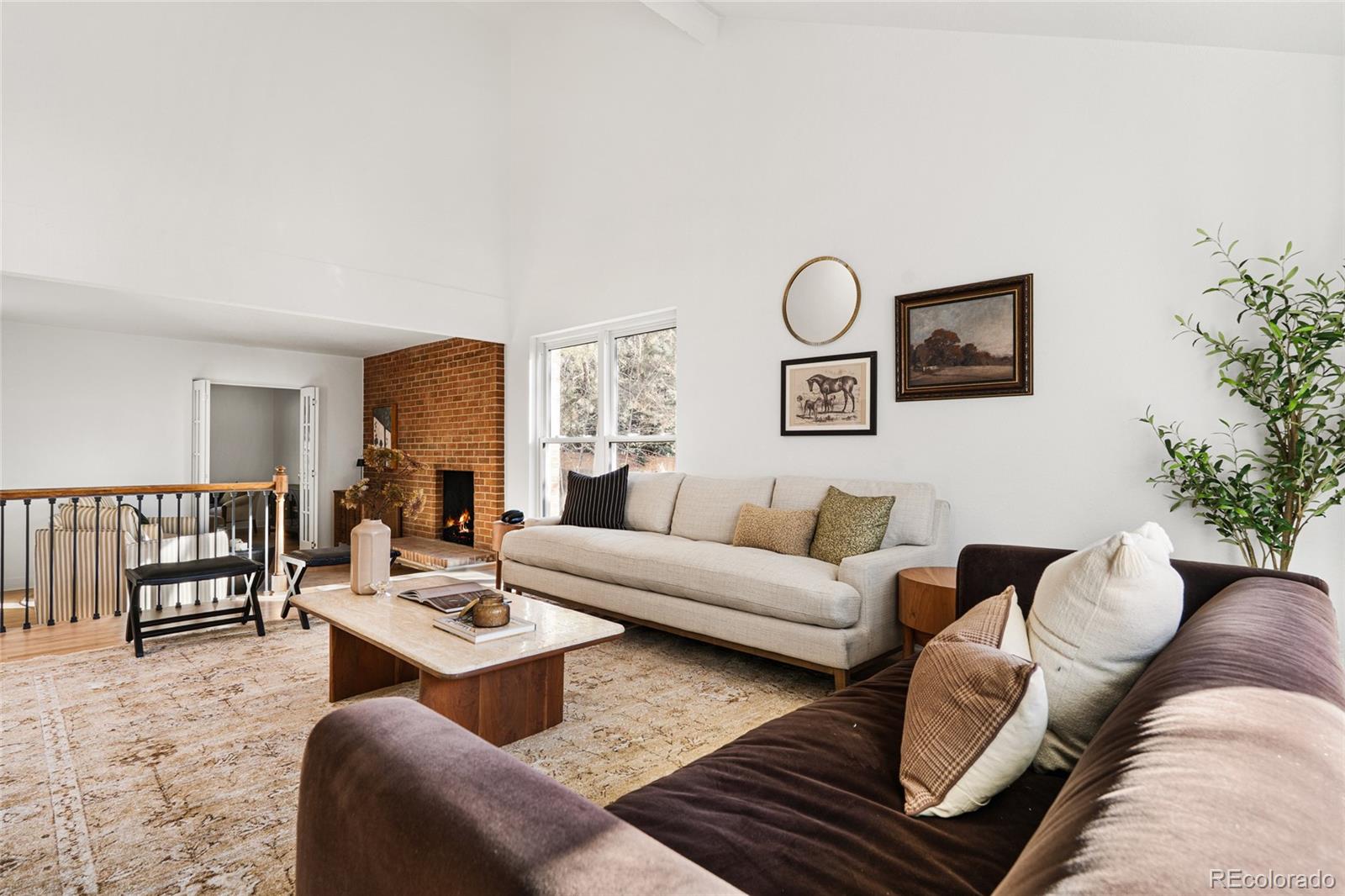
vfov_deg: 68.9
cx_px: 672
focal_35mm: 18
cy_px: 448
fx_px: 654
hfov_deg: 91.6
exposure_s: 1/4
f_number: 8
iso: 320
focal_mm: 17.5
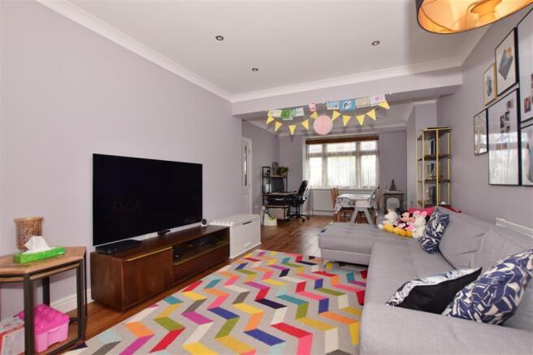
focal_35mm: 15
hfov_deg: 100.4
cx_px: 266
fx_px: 222
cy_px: 178
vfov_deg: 77.3
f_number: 7.1
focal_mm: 10
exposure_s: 1/100
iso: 400
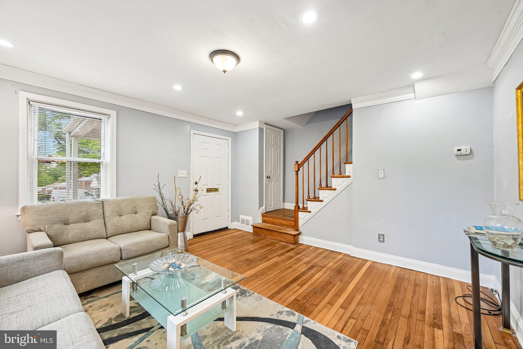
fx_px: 203
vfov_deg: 81.2
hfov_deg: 104.3
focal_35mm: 14
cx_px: 262
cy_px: 174
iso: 400
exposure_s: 1/13
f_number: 8
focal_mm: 14
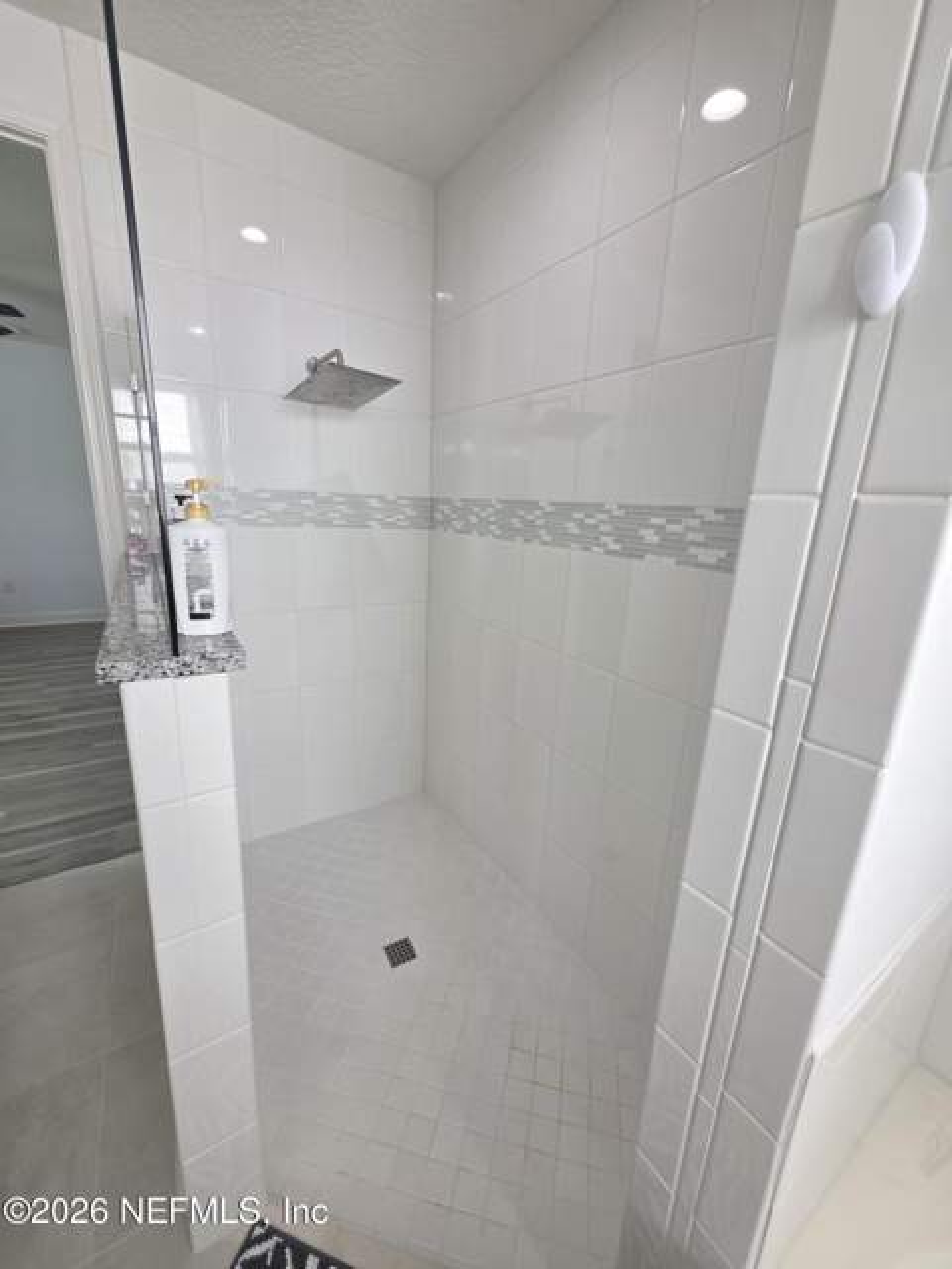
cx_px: 476
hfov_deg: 89.9
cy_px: 634
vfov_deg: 106.2
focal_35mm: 13
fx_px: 477
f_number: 1.9
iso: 80
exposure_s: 1/120
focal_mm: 2.2
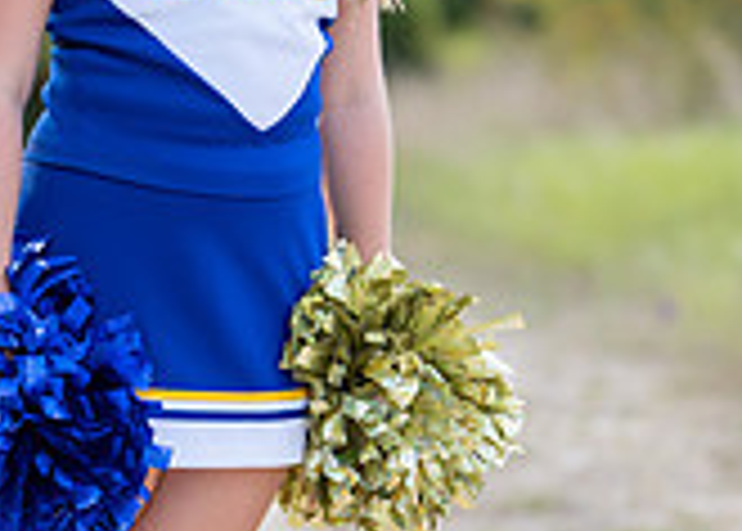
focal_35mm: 228
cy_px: 301
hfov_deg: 8.8
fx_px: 4807
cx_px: 240
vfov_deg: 6.3
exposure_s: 1/1000
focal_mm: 50
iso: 100
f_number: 1.2
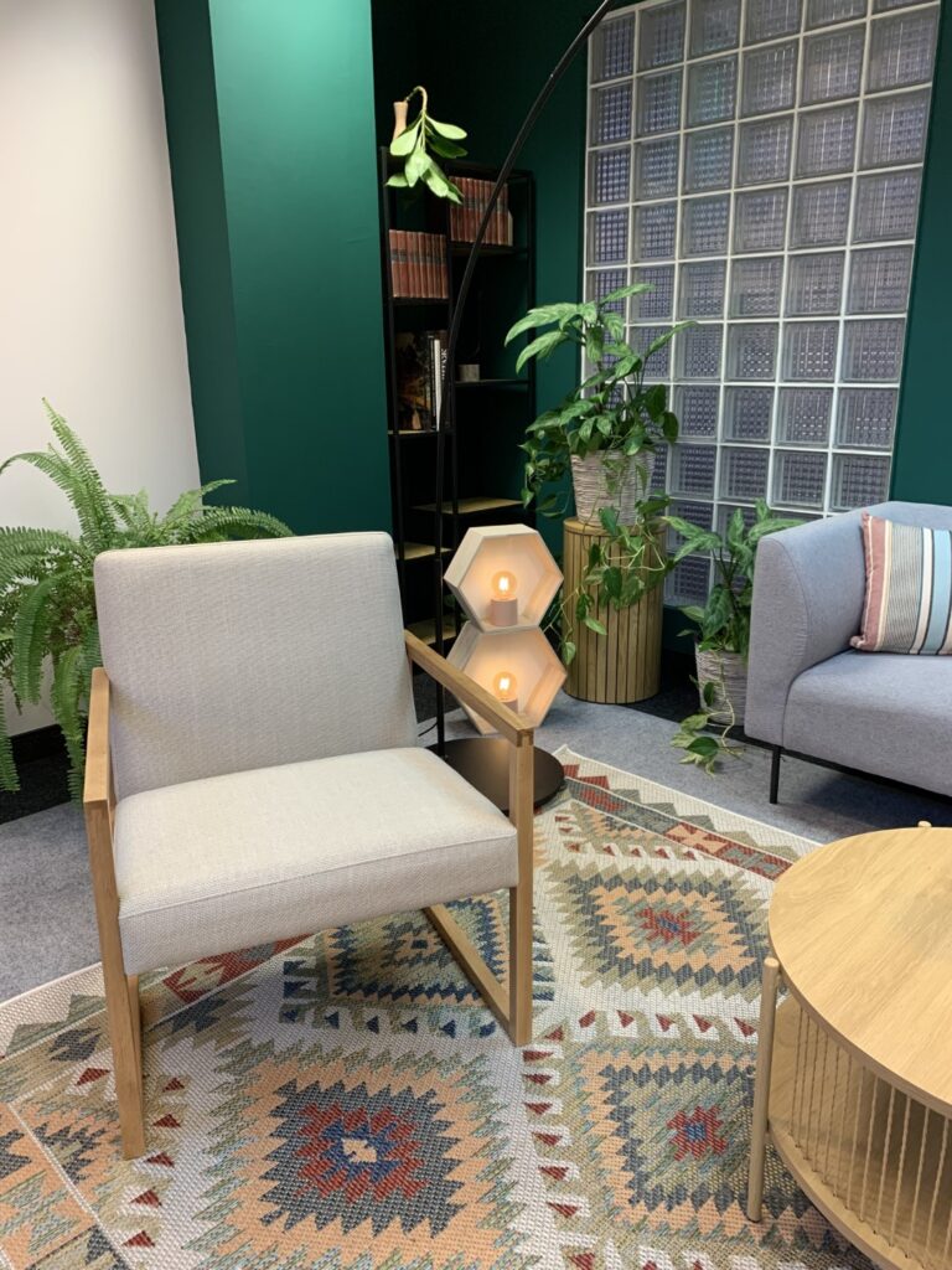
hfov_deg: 53.1
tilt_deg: -15.2
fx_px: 953
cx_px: 476
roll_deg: +1.3
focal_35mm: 26
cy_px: 635
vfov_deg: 67.3
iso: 125
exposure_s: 1/50
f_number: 1.8
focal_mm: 4.25
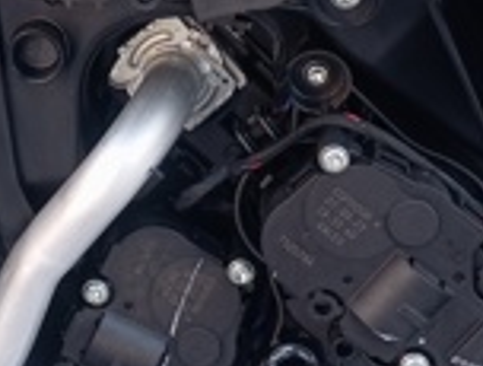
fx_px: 1638
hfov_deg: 16.6
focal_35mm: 117
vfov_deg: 12.7
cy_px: 70
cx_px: 87
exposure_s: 1/50
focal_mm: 4.22
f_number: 1.8
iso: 99
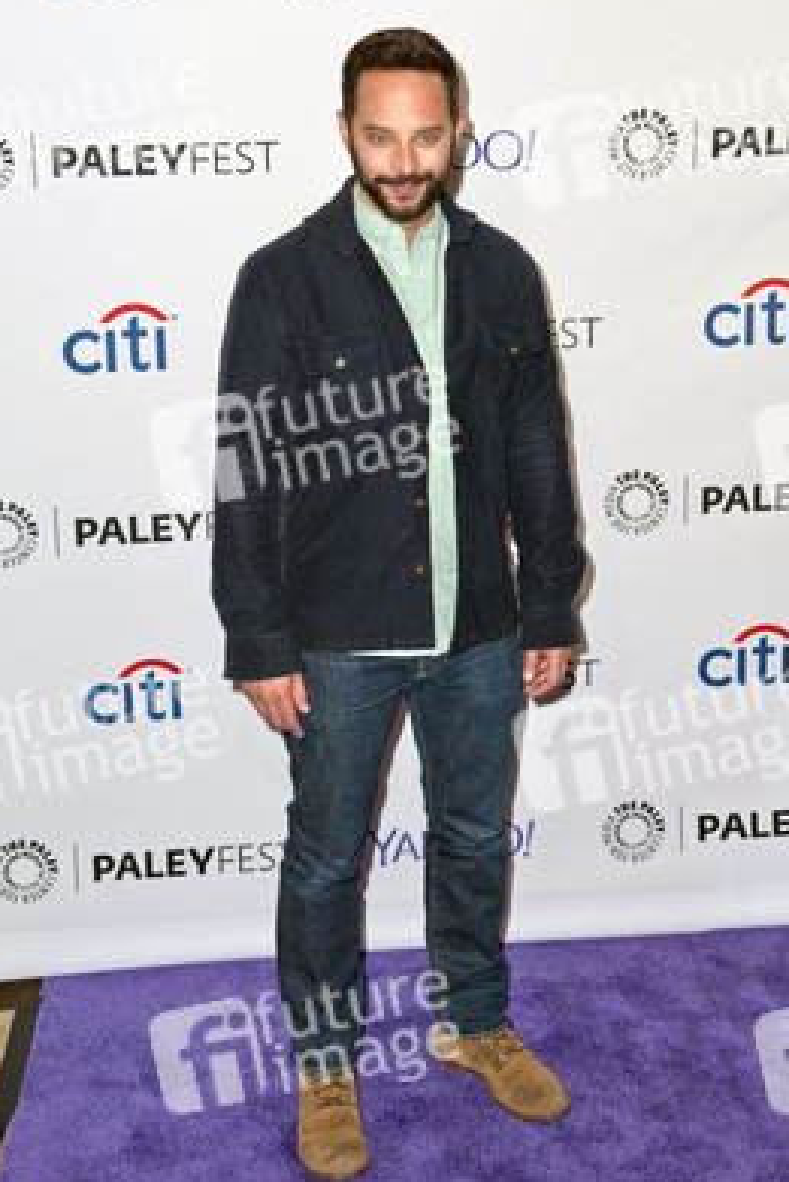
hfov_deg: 29.9
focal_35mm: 45
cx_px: 394
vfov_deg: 43.6
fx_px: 1478
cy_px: 589
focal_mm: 44
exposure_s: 1/400
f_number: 4
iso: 500
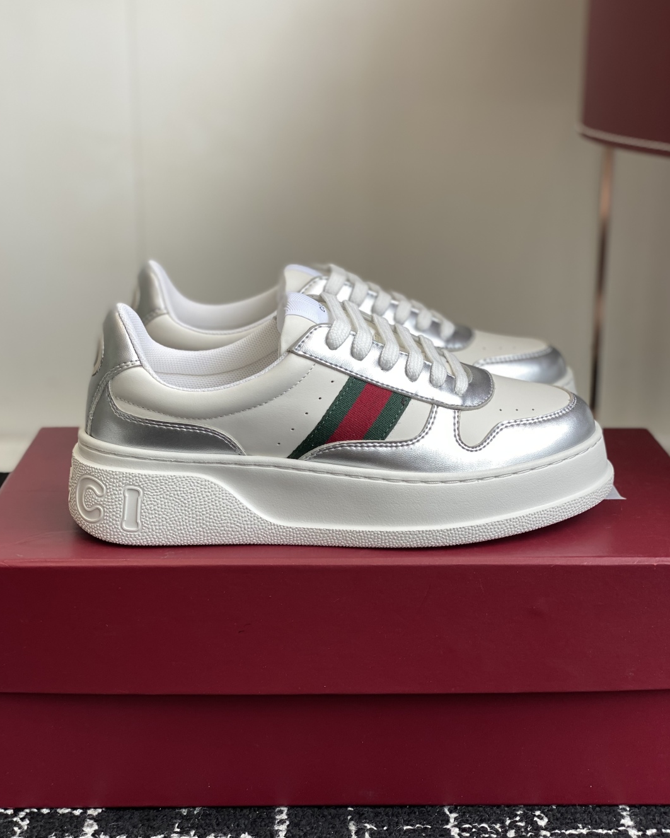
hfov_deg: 27.6
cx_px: 331
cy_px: 424
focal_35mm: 55
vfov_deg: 34.2
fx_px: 1363
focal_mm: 6
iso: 20
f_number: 2
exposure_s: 1/151
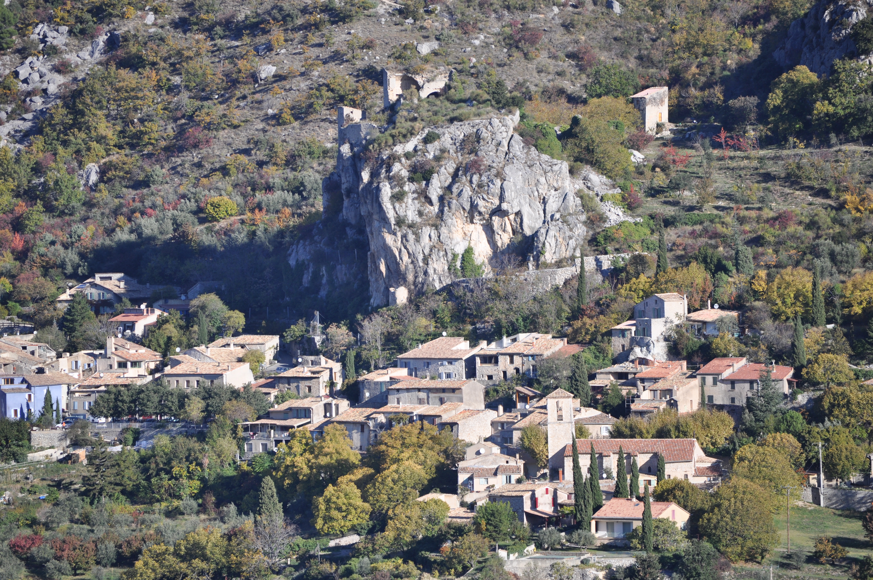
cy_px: 290
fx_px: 5450
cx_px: 436
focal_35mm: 225
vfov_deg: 6.1
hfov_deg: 9.2
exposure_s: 1/800
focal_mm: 150
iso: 200
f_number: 5
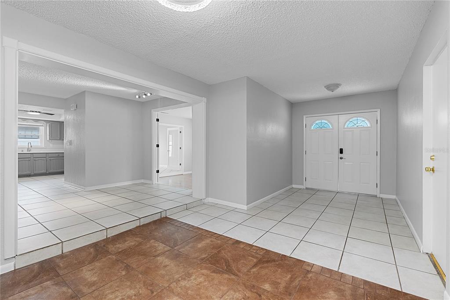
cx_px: 225
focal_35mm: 16
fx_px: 200
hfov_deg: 96.7
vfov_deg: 73.8
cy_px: 150
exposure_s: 1/10
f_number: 7.1
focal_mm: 16
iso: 1600
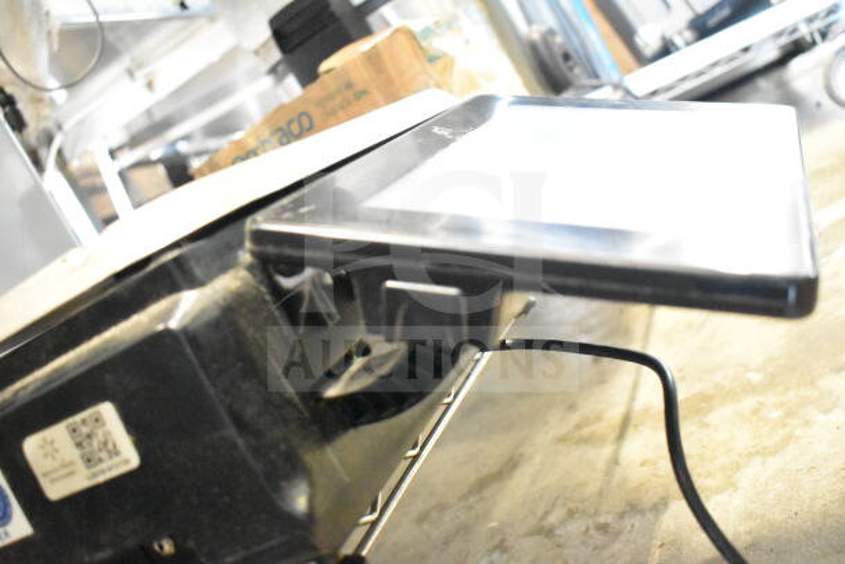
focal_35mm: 38
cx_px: 422
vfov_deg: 35.5
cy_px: 282
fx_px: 880
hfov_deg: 51.3
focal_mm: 25
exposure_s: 1/40
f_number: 4
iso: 16000
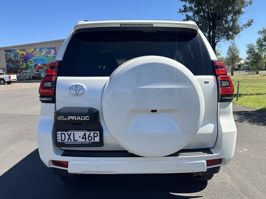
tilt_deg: -7.2
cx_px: 139
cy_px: 103
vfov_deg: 46.8
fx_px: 231
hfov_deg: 59.9
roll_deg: +3.6
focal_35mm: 30
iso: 80
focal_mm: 6.86
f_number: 1.78
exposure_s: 1/2809
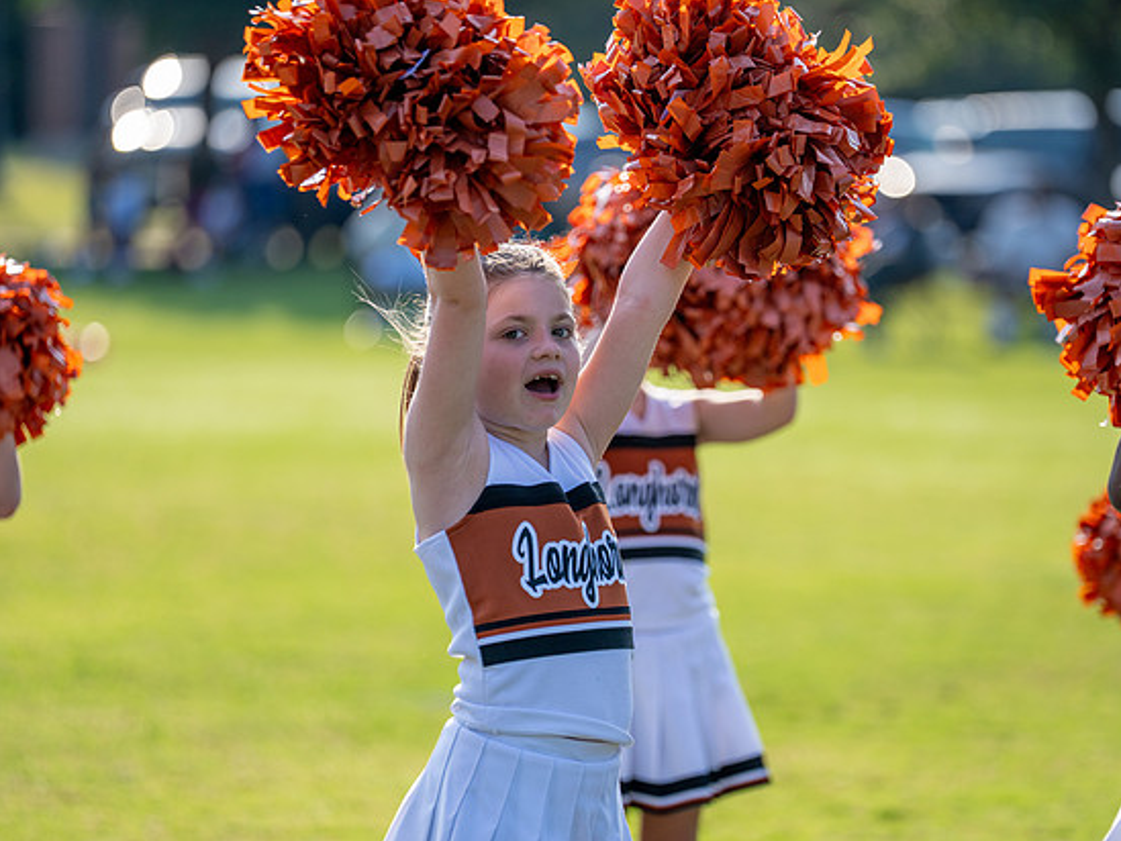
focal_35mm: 198
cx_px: 648
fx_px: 6413
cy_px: 454
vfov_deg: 7.5
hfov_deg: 10.0
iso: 200
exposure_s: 1/2500
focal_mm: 163
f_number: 2.8
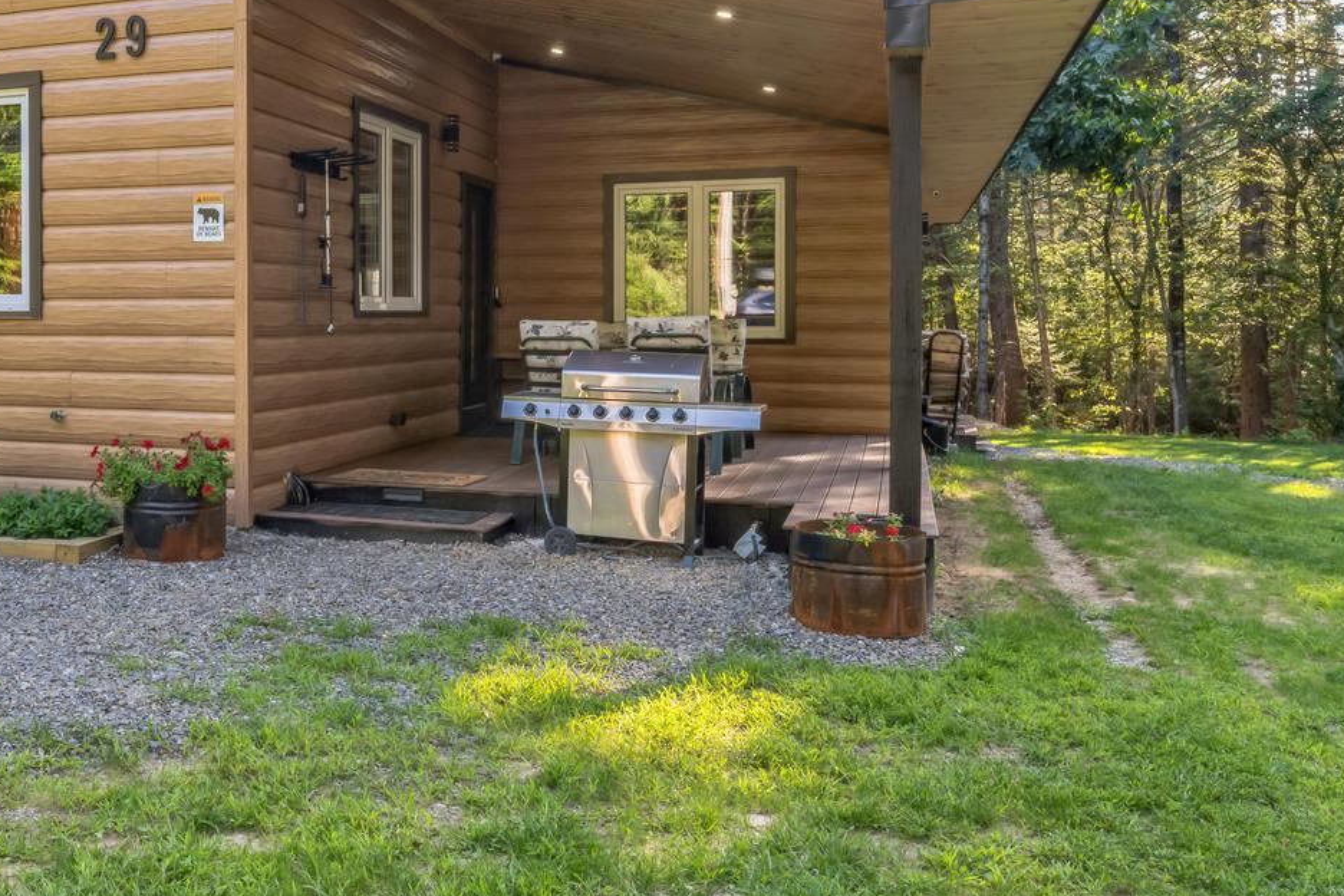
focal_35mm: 35
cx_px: 256
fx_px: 1307
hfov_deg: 50.9
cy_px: 249
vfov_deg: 37.1
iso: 100
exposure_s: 1/15
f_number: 8
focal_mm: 16
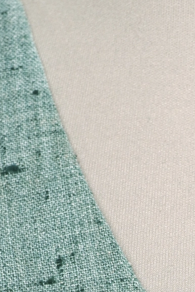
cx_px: 247
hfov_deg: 5.7
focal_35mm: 239
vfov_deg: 8.3
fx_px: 1939
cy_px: 507
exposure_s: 1/40
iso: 200
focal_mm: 32
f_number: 6.3
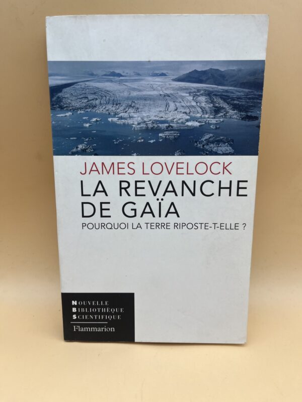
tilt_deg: -18.5
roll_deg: -2.7
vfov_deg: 67.3
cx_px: 151
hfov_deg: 53.1
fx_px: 302
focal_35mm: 26
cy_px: 201
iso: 50
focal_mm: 5.1
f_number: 1.6
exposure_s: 1/363
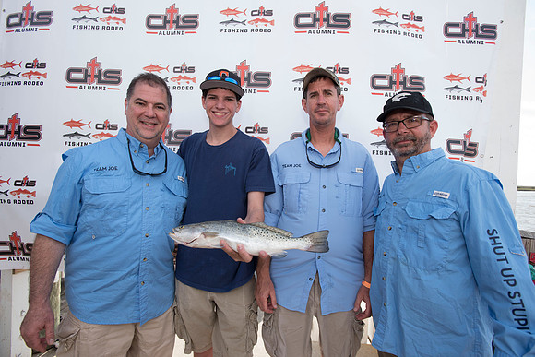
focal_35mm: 19
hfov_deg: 86.9
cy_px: 178
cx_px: 268
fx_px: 282
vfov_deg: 64.6
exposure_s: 1/500
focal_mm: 19
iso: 250
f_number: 4.5
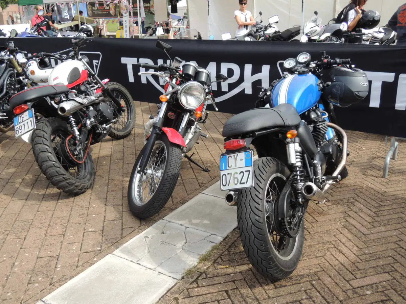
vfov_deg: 40.7
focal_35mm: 35
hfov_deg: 52.6
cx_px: 203
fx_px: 411
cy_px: 152
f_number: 3.2
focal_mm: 6.3
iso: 100
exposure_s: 1/500
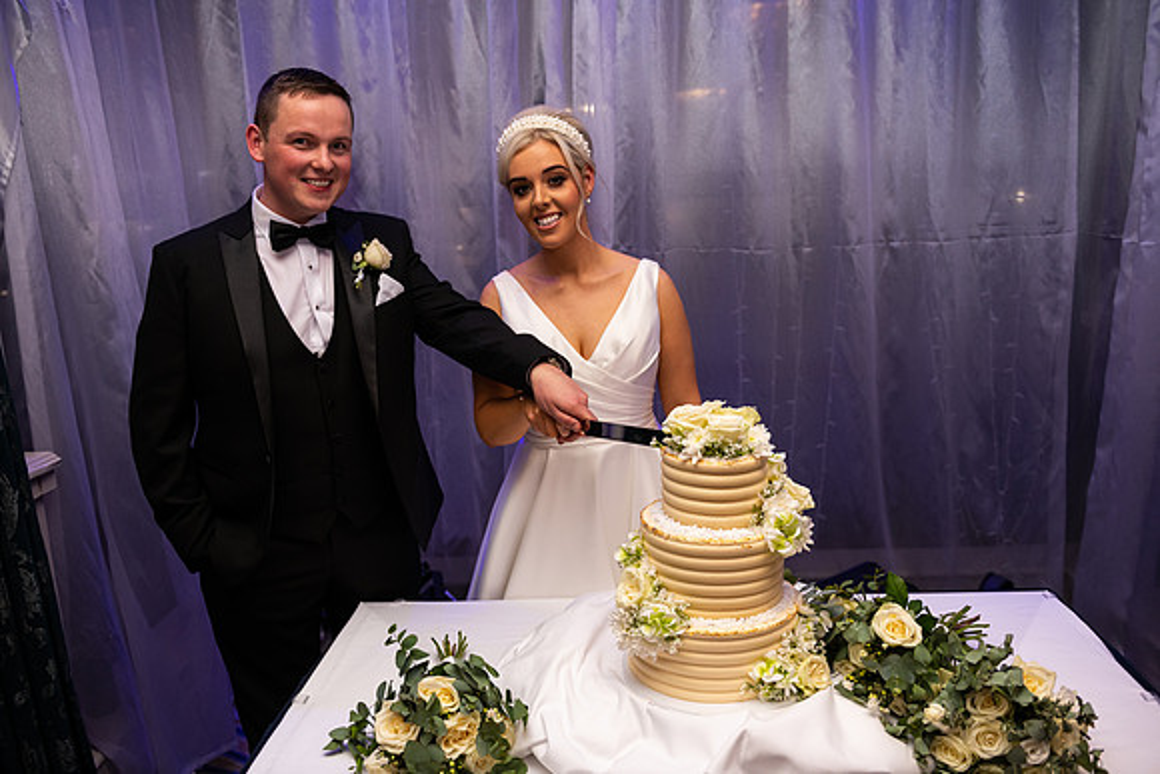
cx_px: 580
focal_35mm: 28
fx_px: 902
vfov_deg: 46.4
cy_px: 387
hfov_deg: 65.5
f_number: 3.5
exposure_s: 1/160
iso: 640
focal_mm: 28
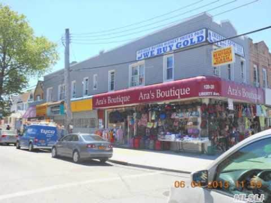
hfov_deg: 55.4
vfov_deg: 42.9
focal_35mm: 33
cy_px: 102
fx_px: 258
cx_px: 136
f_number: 4
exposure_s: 1/200
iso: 80
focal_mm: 5.9
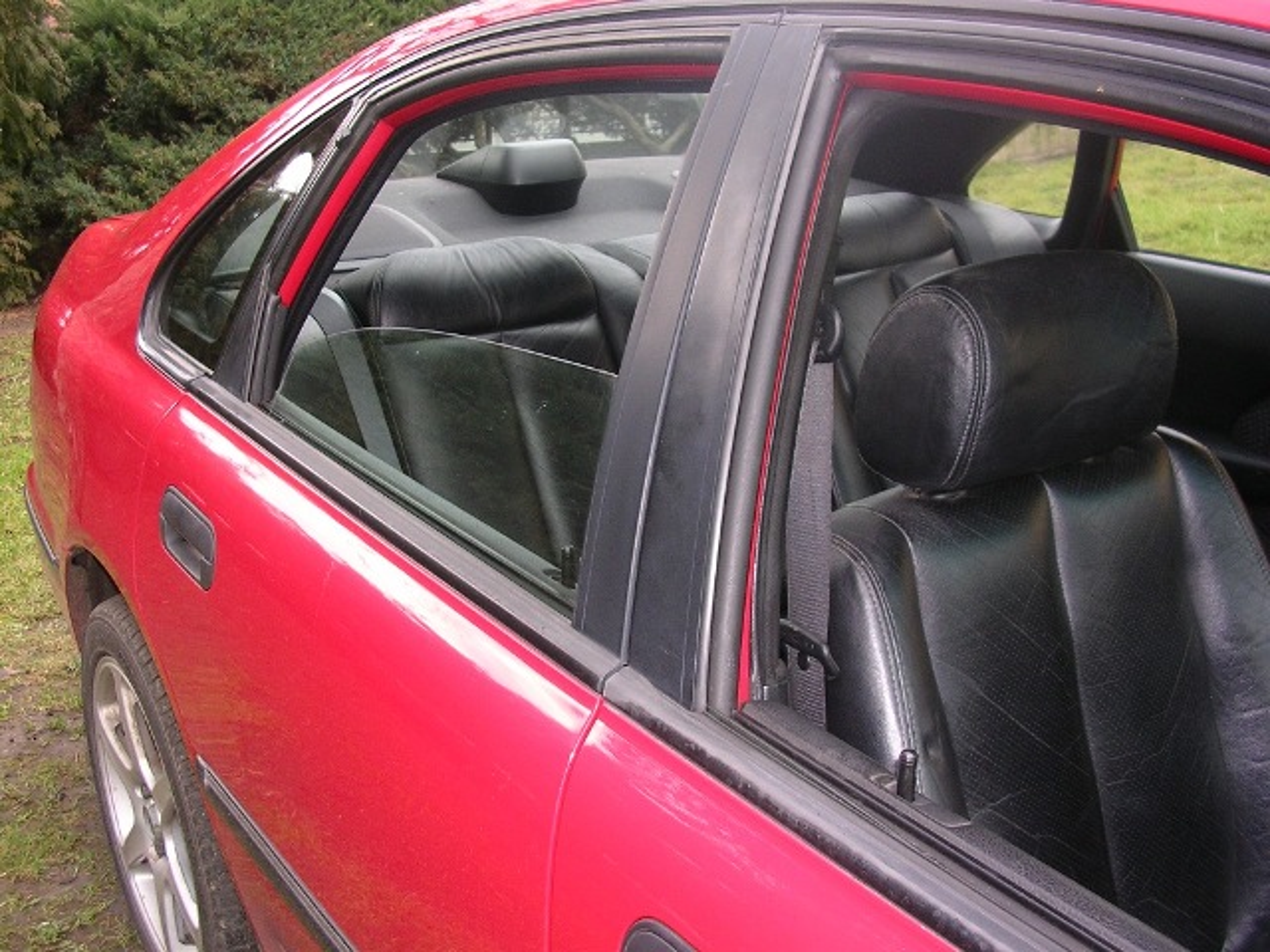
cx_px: 635
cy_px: 476
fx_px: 1394
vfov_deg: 37.7
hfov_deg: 49.0
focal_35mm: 38
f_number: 2.8
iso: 50
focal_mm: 5.8
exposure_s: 1/30
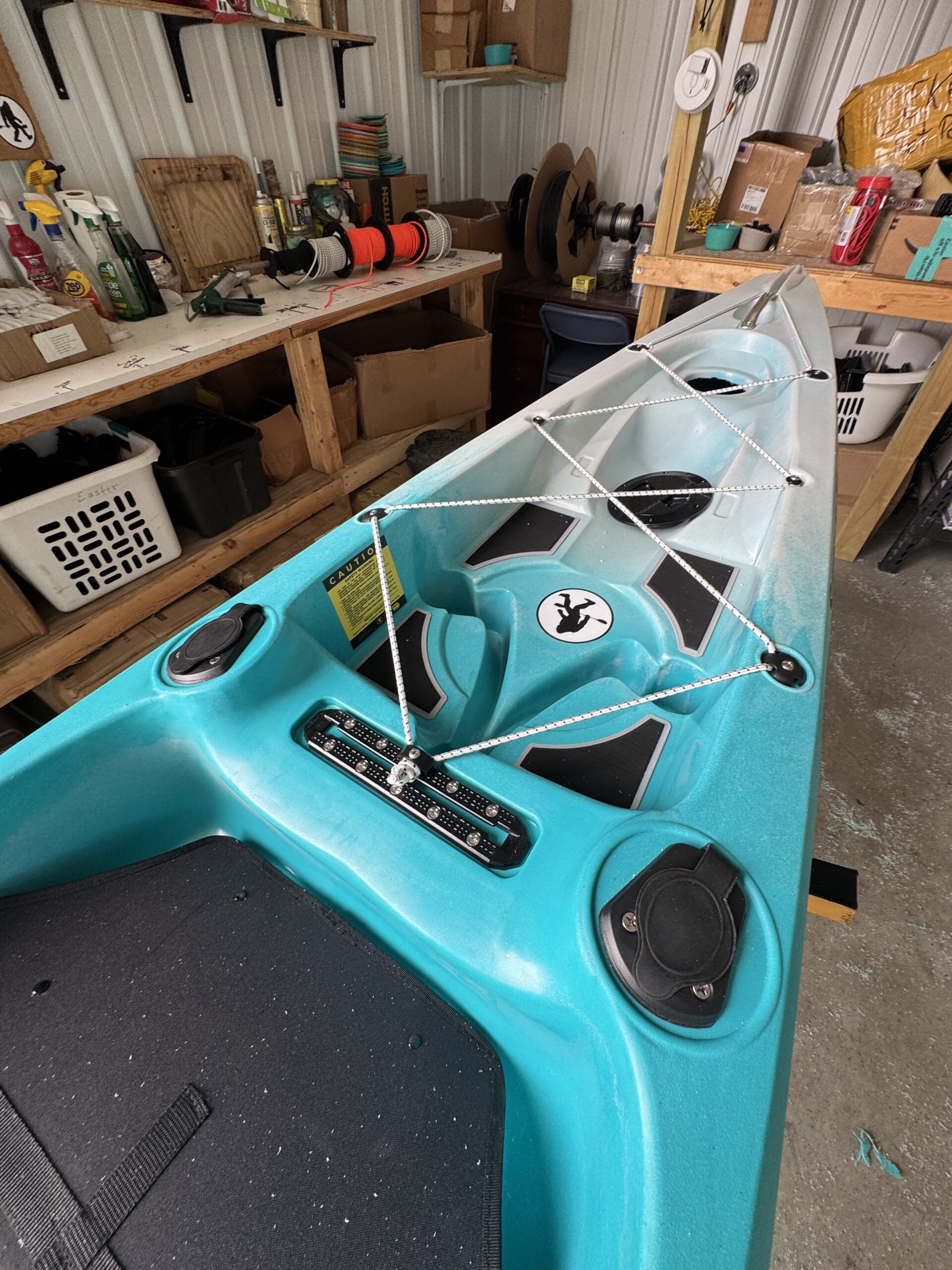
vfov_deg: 102.1
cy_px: 635
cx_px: 476
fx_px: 513
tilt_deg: -45.2
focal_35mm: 14
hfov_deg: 85.7
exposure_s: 1/99
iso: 50
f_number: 2.2
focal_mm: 2.22
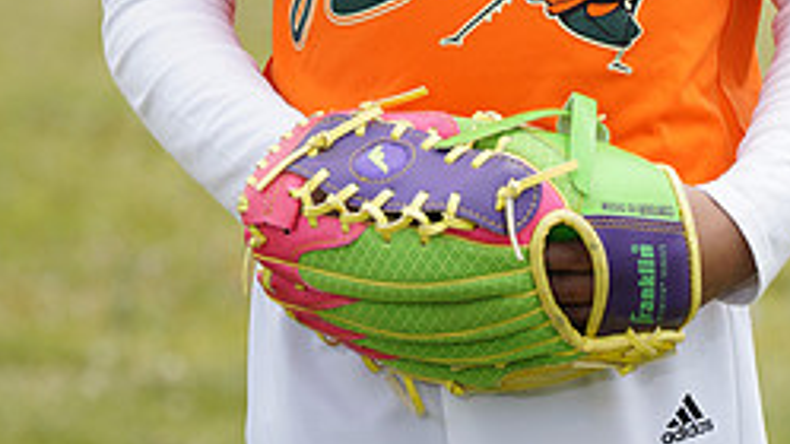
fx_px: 8190
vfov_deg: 3.1
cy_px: -374
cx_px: 506
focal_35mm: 391
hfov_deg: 5.5
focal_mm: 160
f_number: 7.1
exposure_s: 1/250
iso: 100
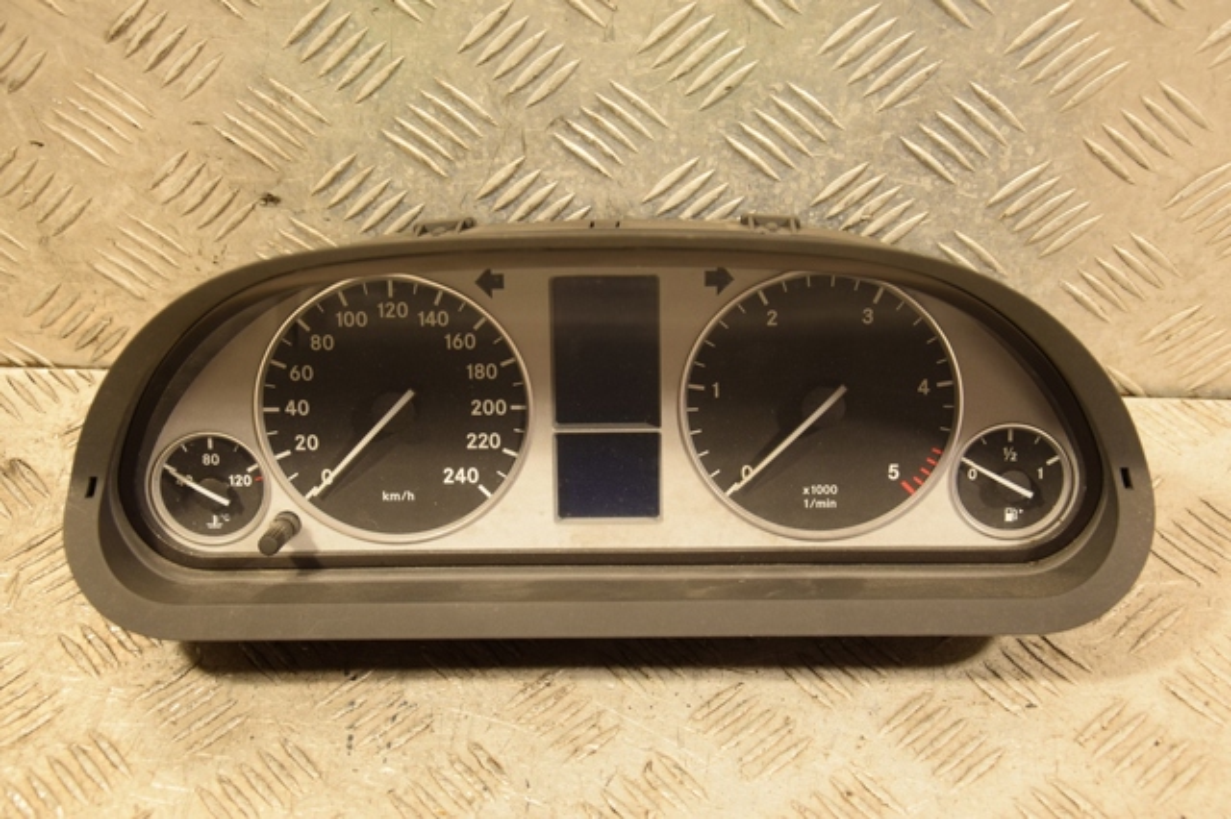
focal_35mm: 60
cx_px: 616
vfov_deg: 22.6
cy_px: 410
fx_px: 2051
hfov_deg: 33.4
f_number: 5.6
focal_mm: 40
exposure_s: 1/125
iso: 800
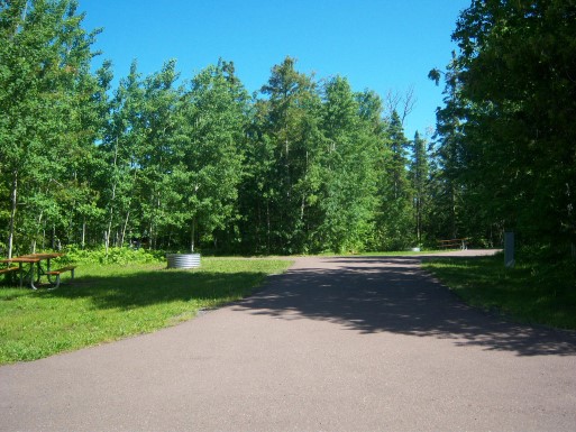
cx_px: 288
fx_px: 599
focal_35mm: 36
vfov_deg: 39.7
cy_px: 216
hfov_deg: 51.3
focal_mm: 7.5
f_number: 2.8
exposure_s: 1/640
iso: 80
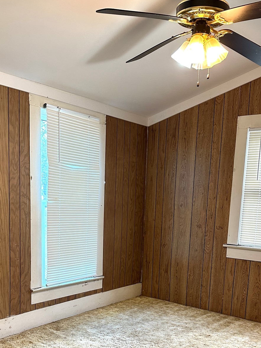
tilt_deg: -9.9
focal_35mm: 39
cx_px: 128
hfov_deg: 36.8
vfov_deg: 46.2
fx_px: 392
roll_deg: -2.7
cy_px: 261
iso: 200
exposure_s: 1/120
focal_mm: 6.86
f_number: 1.78
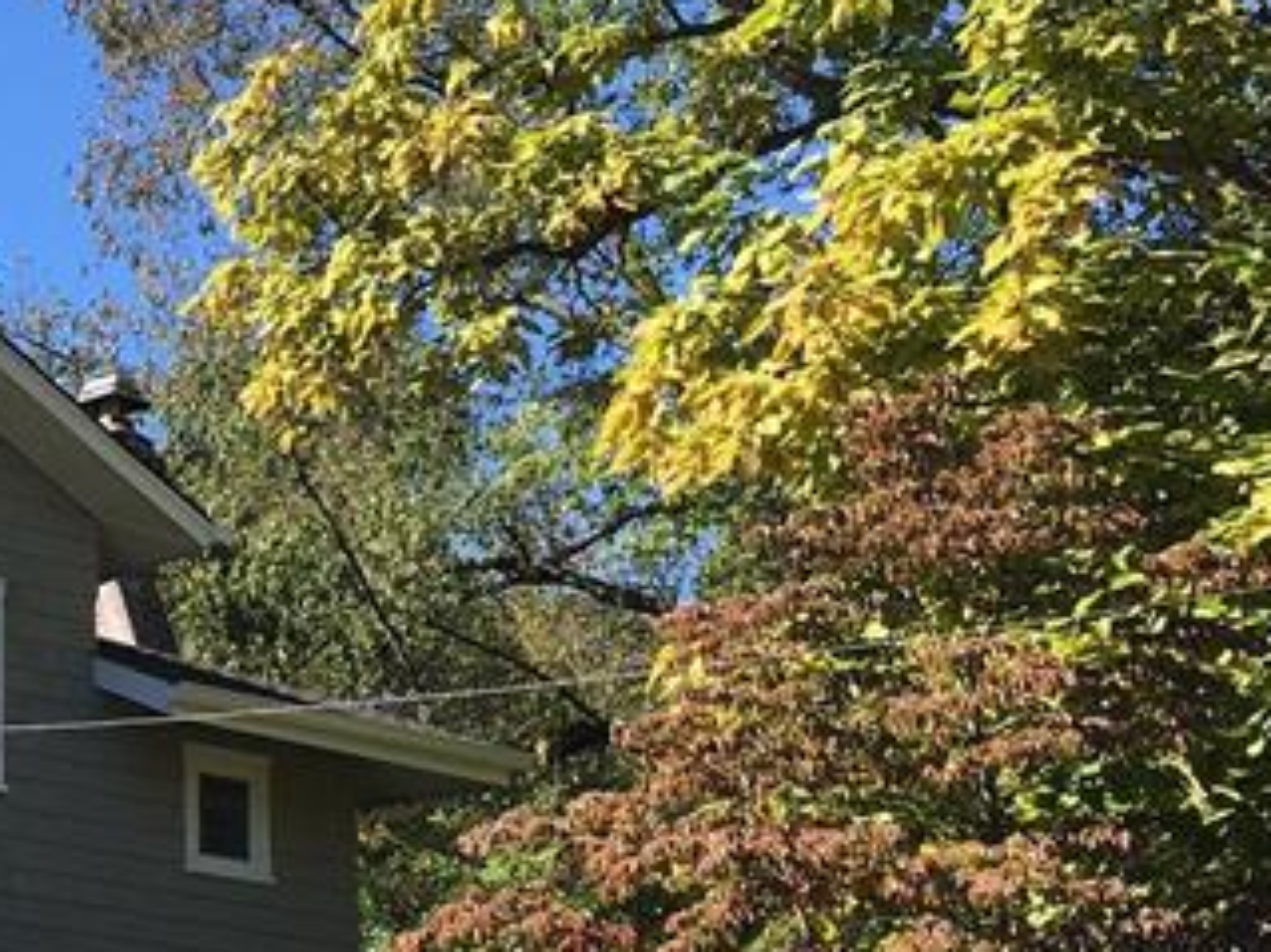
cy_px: 649
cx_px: -470
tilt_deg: +13.8
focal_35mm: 93
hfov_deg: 19.2
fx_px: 3413
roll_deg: -2.4
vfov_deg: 15.8
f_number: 2.2
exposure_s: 1/836
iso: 25
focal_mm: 4.15
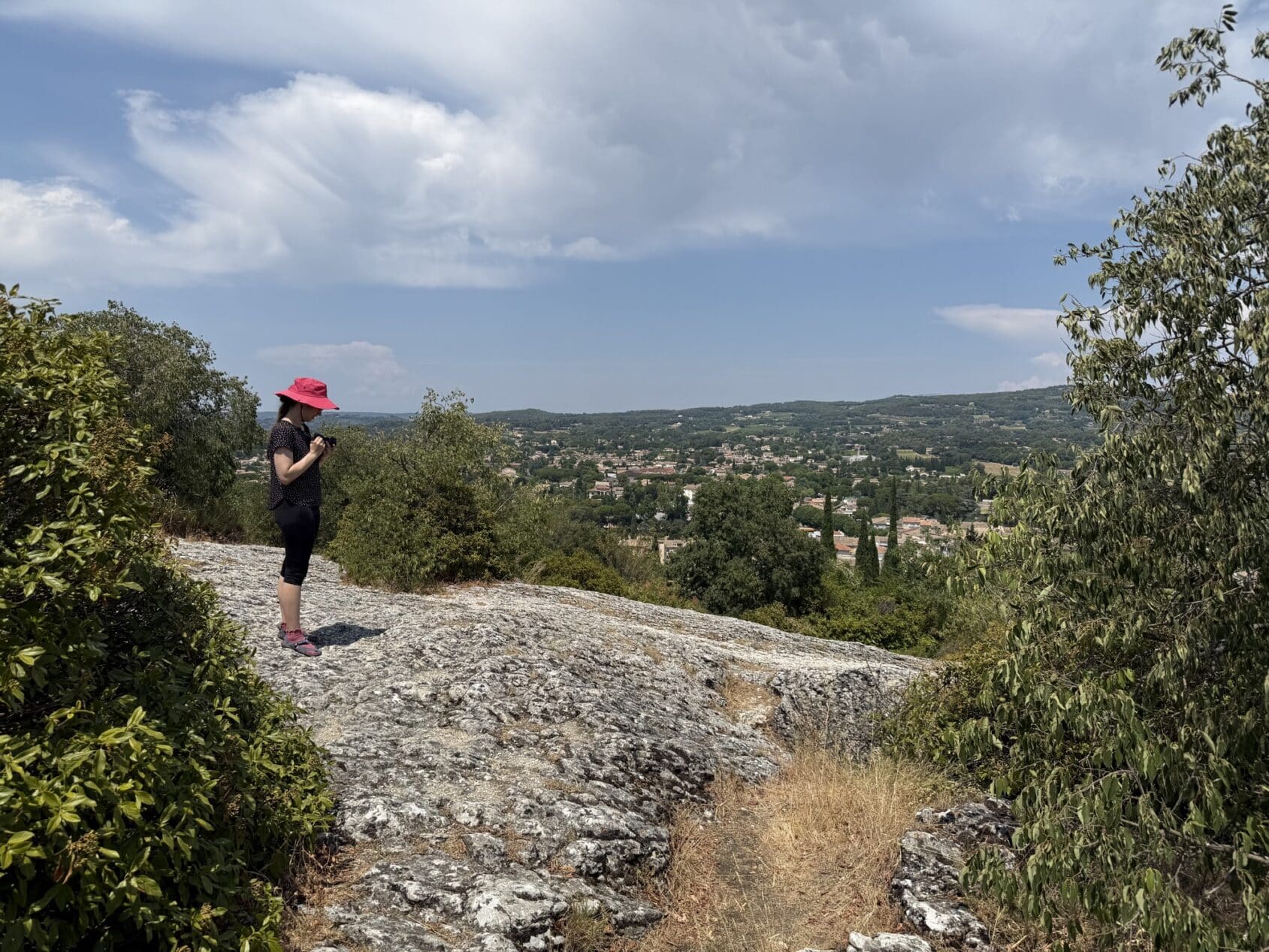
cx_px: 634
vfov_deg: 56.8
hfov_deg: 71.6
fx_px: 880
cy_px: 476
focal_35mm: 24
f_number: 1.78
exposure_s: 1/6711
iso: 80
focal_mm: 6.76
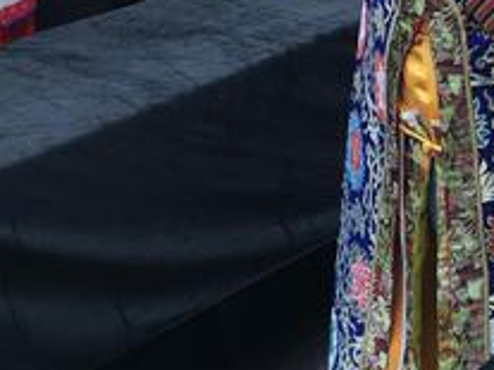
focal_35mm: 91
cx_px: 692
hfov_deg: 19.4
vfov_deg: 15.1
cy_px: -178
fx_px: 1298
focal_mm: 4.15
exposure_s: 1/100
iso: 32
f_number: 2.2
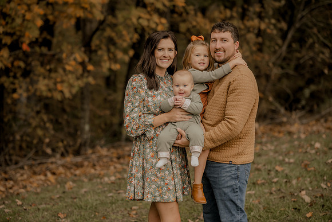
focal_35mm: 110
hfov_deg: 18.6
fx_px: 1015
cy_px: 111
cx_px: 166
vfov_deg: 12.5
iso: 250
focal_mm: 110
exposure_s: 1/125
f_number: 2.8
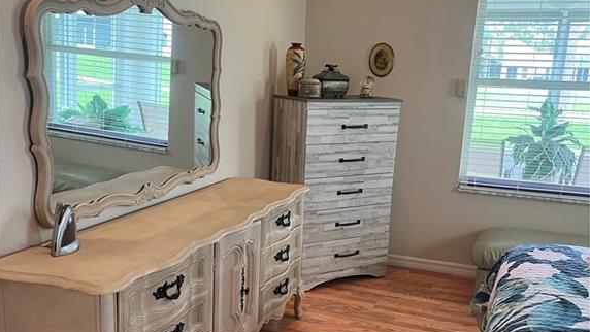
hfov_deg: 52.8
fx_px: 595
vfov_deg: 31.1
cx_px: 294
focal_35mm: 38
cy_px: 206
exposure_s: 1/60
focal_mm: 5.1
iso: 80
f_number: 1.6
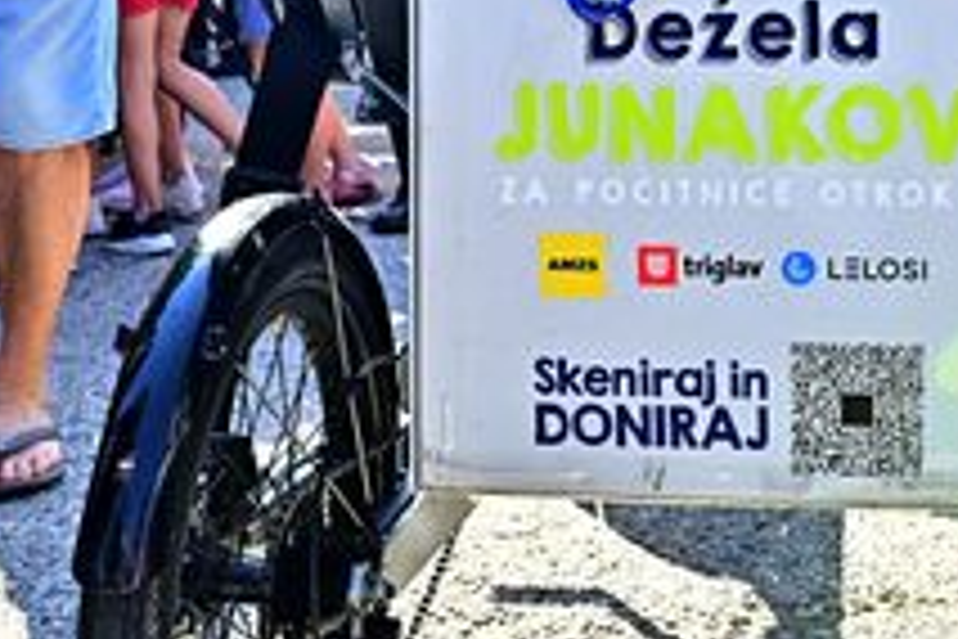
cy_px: -27
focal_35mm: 74
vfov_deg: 17.9
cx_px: 742
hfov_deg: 26.9
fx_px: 1969
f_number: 9
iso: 400
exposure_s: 1/160
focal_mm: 35
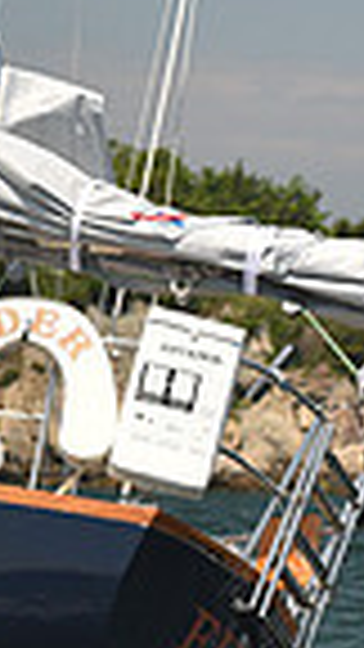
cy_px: 344
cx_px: -881
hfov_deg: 3.9
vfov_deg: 7.3
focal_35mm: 295
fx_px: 5062
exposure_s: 1/640
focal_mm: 70
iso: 250
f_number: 5.6
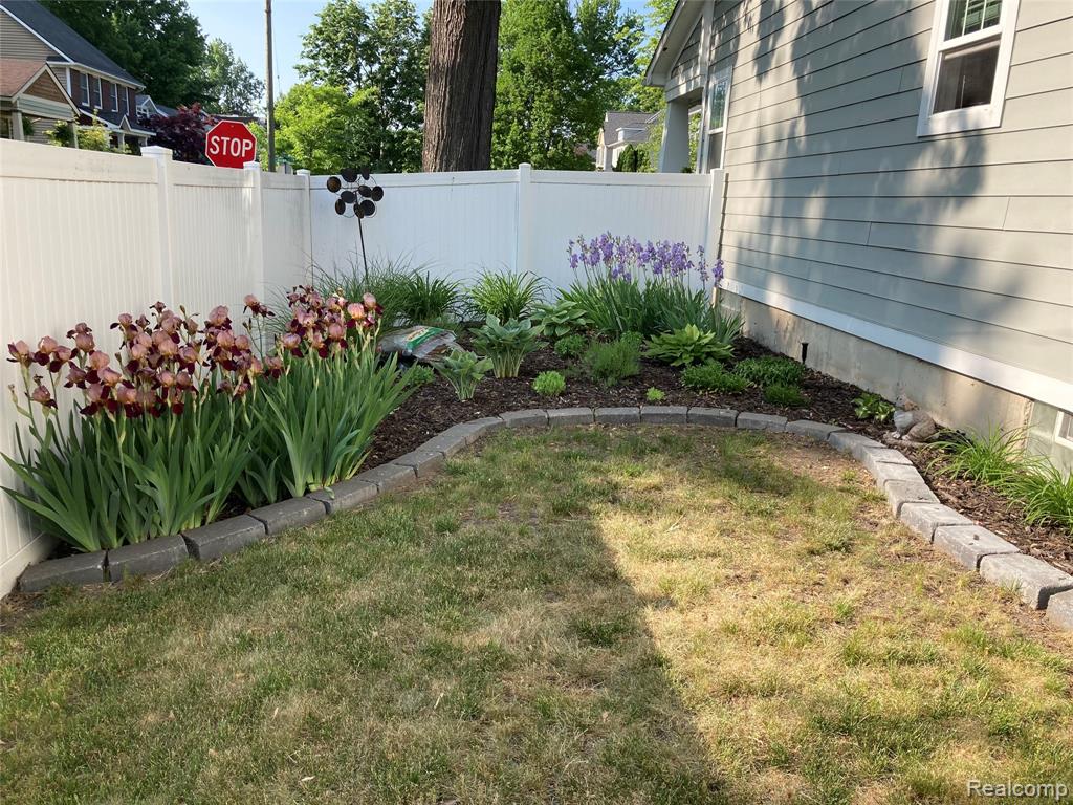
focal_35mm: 28
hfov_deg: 63.4
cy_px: 402
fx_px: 868
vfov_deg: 49.7
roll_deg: -2.5
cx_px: 536
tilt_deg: -13.6
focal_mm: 3.99
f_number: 1.8
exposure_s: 1/600
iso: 20
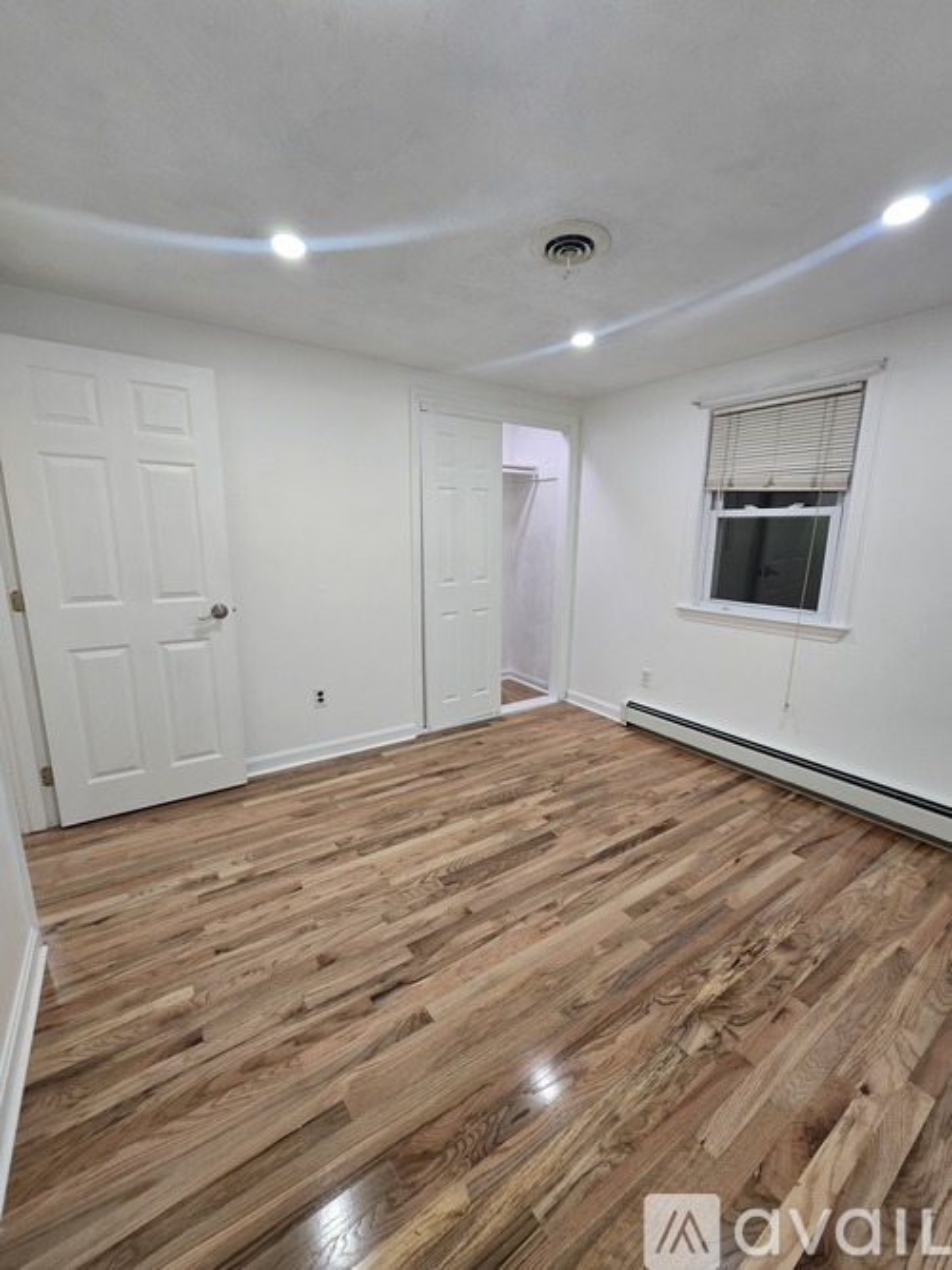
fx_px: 477
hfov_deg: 89.9
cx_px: 476
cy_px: 635
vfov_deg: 106.2
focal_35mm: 13
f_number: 2.2
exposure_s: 1/60
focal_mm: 2.2
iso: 160
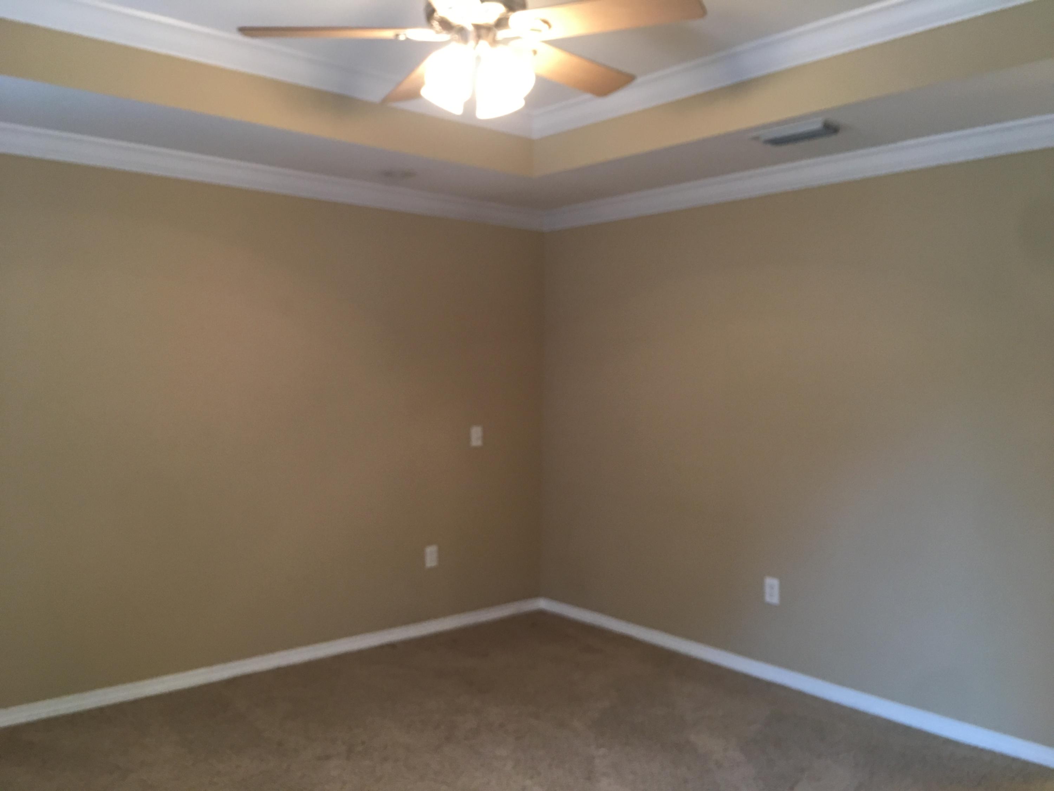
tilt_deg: -1.2
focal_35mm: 29
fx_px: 883
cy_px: 396
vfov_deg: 48.2
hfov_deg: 61.7
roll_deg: -0.1
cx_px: 527
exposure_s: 1/15
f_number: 2.2
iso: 80
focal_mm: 4.15
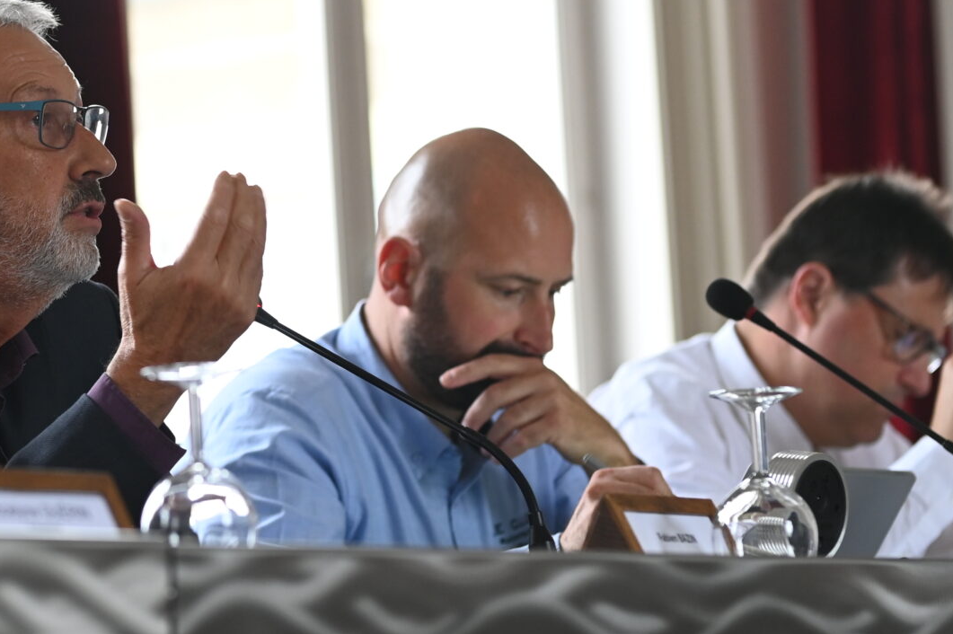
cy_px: 159
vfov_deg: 6.7
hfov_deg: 10.0
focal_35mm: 205
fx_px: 5423
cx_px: -18
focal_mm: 85
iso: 800
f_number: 2.8
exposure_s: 1/125
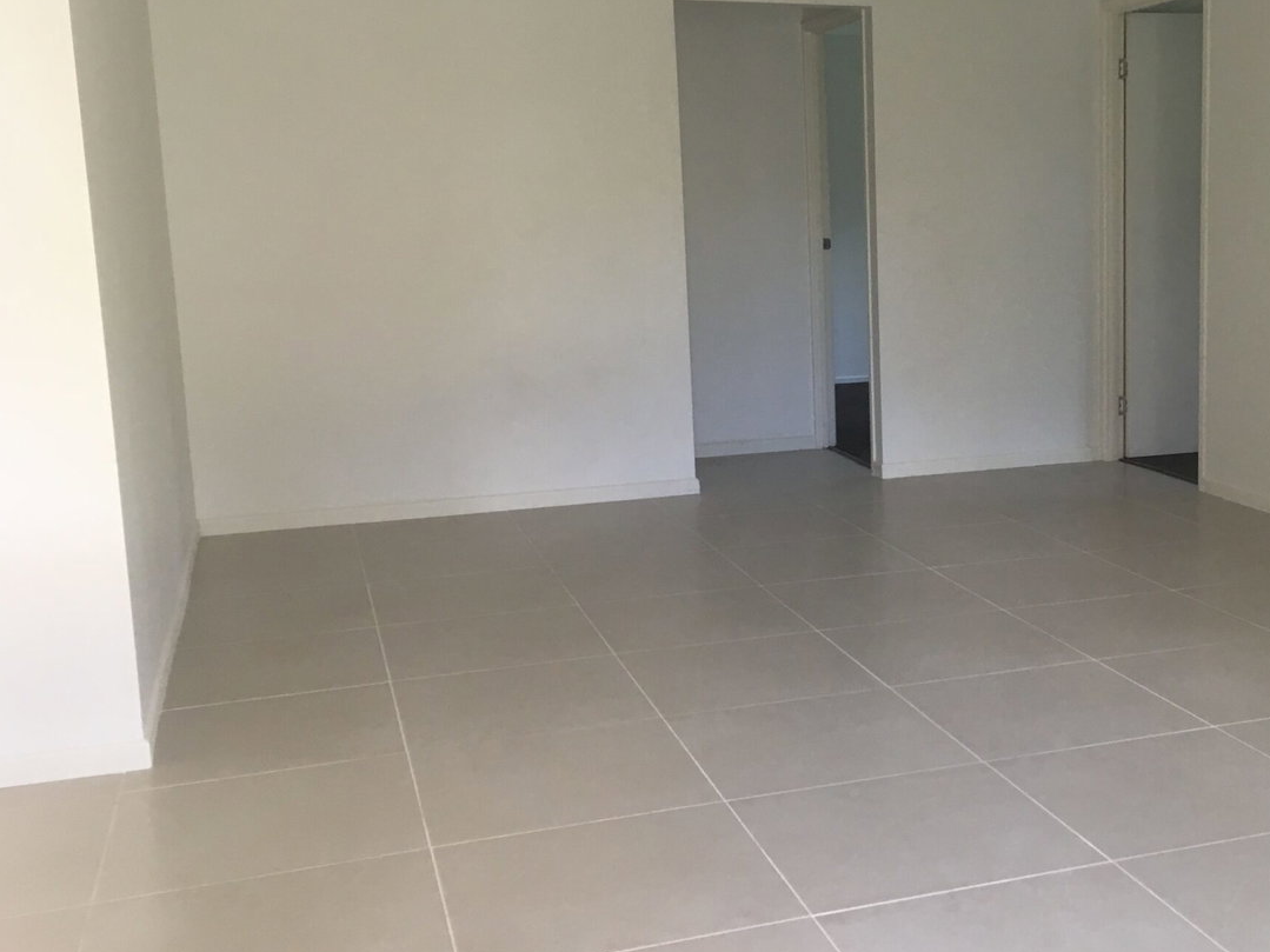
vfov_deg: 33.6
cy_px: 458
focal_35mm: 43
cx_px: 902
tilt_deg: -8.5
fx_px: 1577
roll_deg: +0.9
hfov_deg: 42.9
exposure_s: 1/33
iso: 40
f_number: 2.2
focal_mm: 4.15
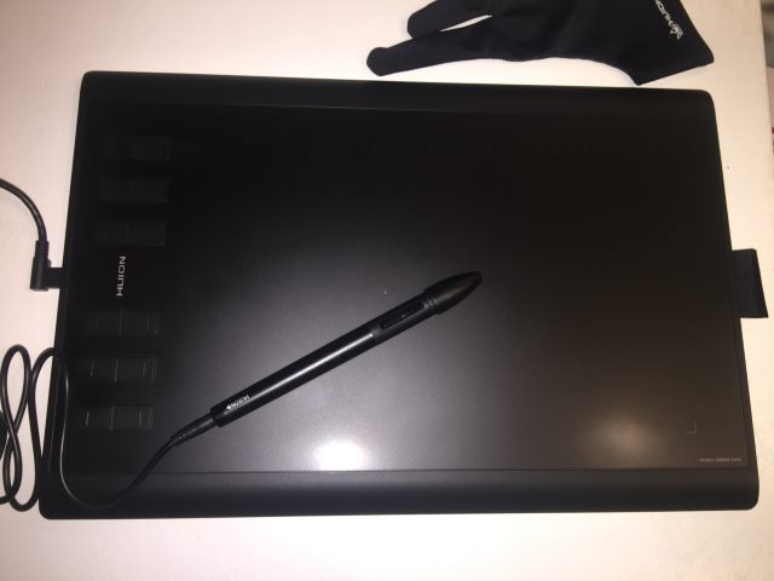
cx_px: 387
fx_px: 648
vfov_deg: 48.2
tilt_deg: -77.9
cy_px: 290
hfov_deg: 61.7
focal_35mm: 29
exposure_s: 1/33
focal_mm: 4.15
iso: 32
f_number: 2.2
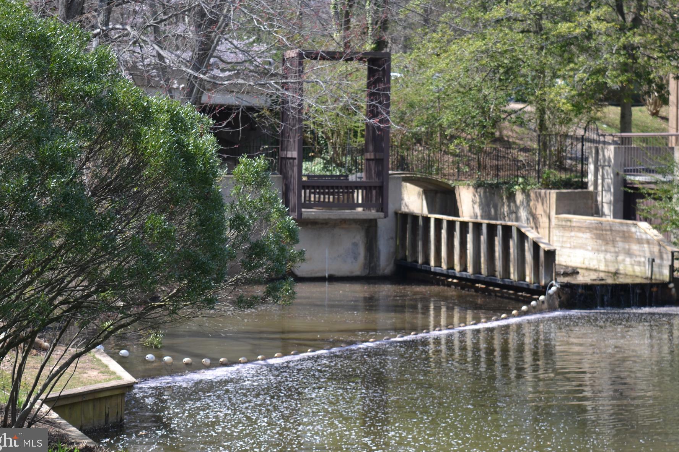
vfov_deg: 15.2
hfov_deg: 22.6
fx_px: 1697
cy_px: 195
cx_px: 355
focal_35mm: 90
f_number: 6.3
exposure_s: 1/160
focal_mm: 52
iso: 100
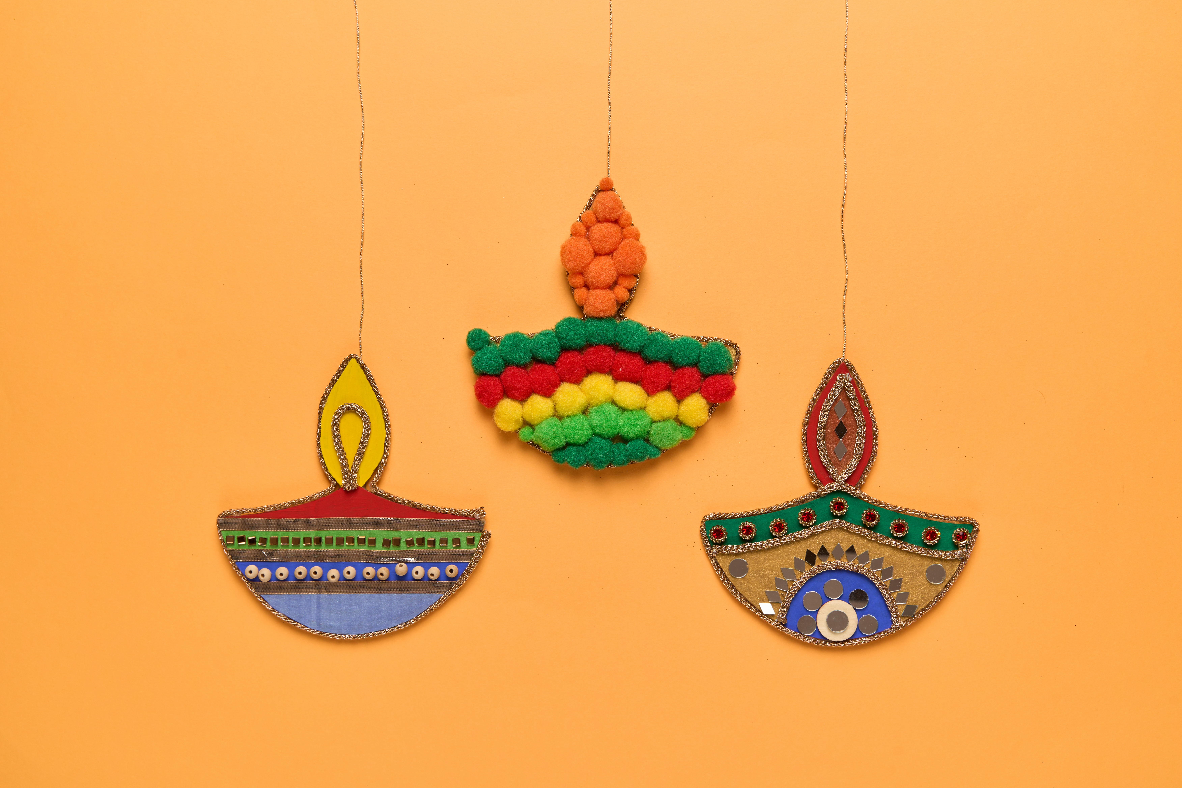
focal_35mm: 46
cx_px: 591
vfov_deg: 29.2
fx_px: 1510
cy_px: 394
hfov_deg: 42.7
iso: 125
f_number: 10
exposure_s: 1/125
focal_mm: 46
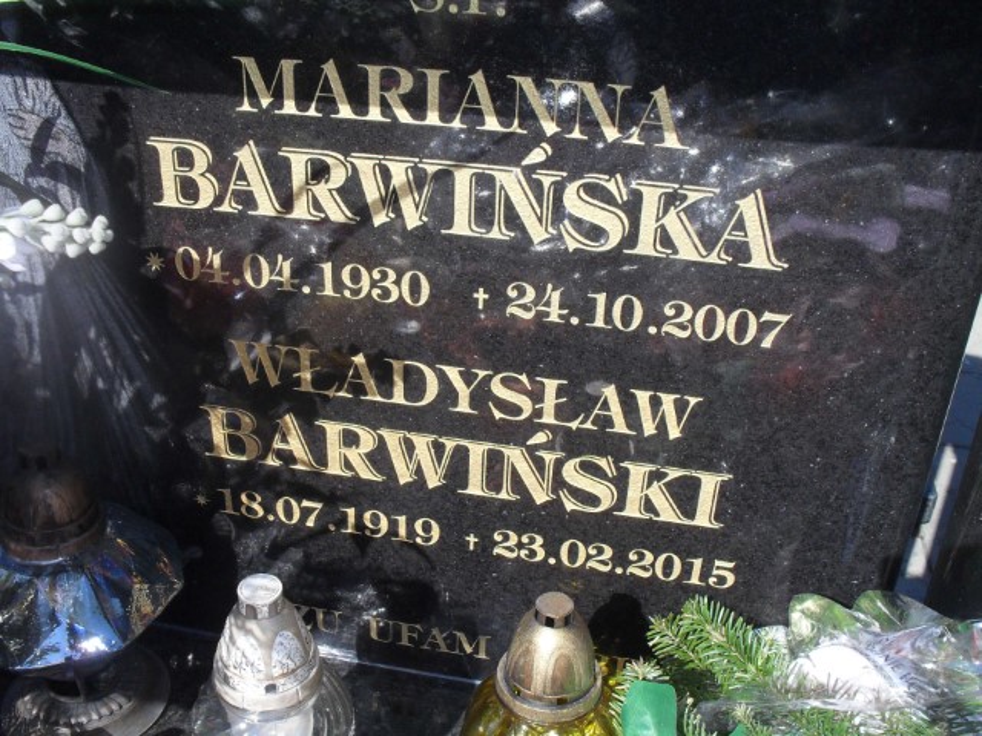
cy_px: 368
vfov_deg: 40.7
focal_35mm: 35
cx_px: 491
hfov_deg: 52.6
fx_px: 993
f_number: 8.4
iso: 200
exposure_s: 1/250
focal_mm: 6.3
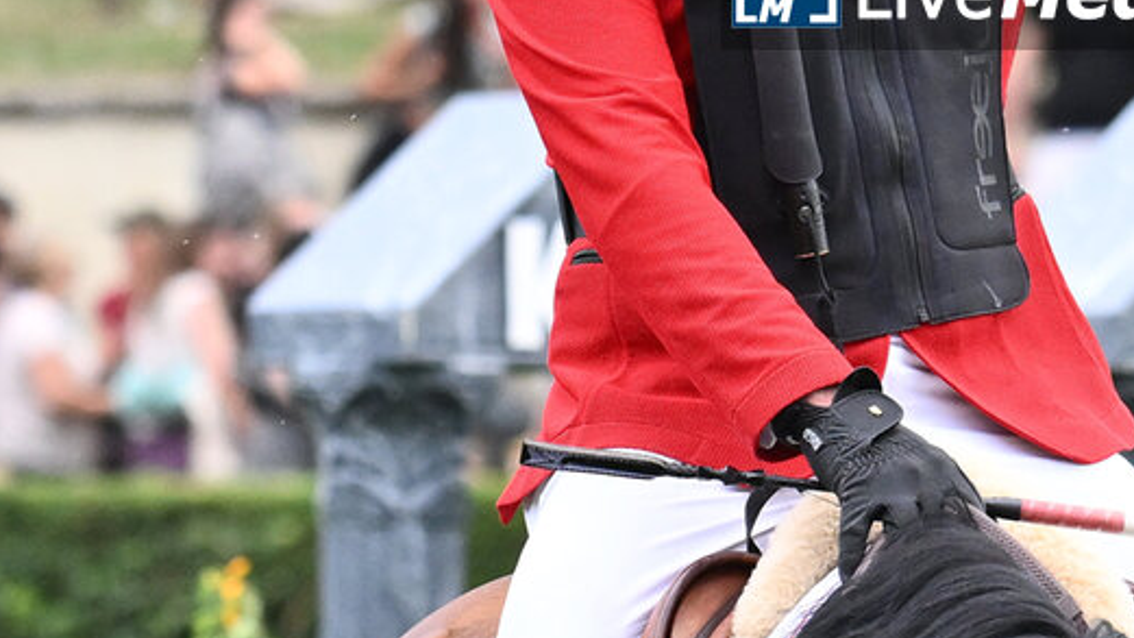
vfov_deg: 2.8
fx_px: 12989
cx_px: 934
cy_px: -50
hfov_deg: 5.0
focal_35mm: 432
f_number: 5.6
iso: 2500
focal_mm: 210
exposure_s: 1/1000
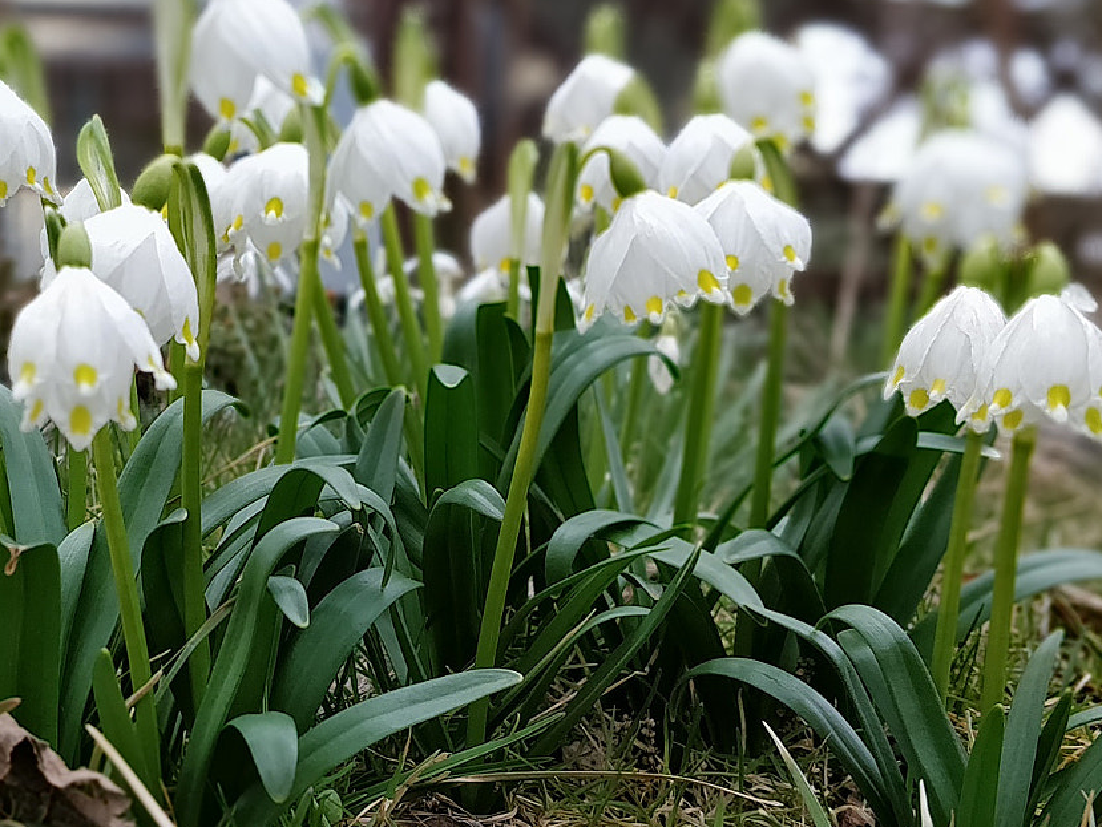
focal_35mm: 56
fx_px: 1783
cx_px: 265
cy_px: 411
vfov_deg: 26.1
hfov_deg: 33.6
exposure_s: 1/100
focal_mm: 4.1
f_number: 1.7
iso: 250
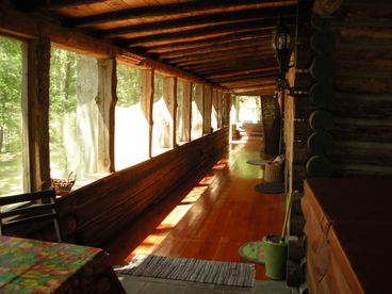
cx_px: 196
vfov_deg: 40.7
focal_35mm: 35
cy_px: 147
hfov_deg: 52.6
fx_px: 396
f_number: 3
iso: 50
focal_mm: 5.8
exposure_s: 1/11.6
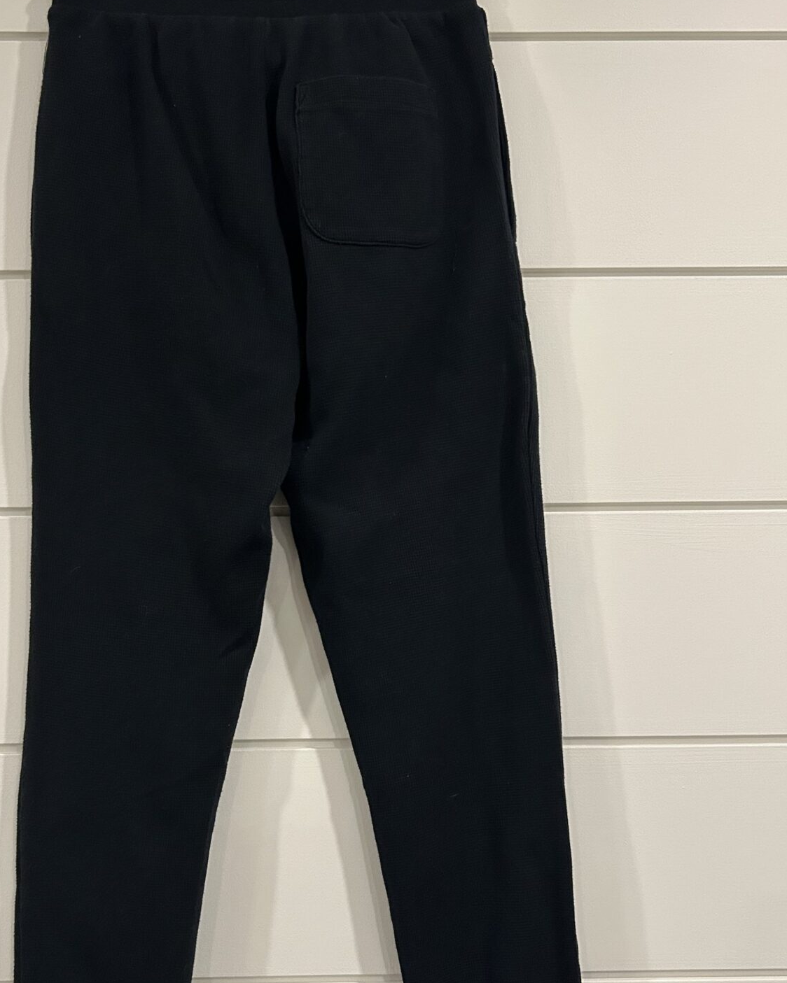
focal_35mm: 37
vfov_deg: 48.9
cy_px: 572
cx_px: 309
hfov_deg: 39.9
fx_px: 1077
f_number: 1.5
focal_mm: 5.7
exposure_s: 1/60
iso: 320
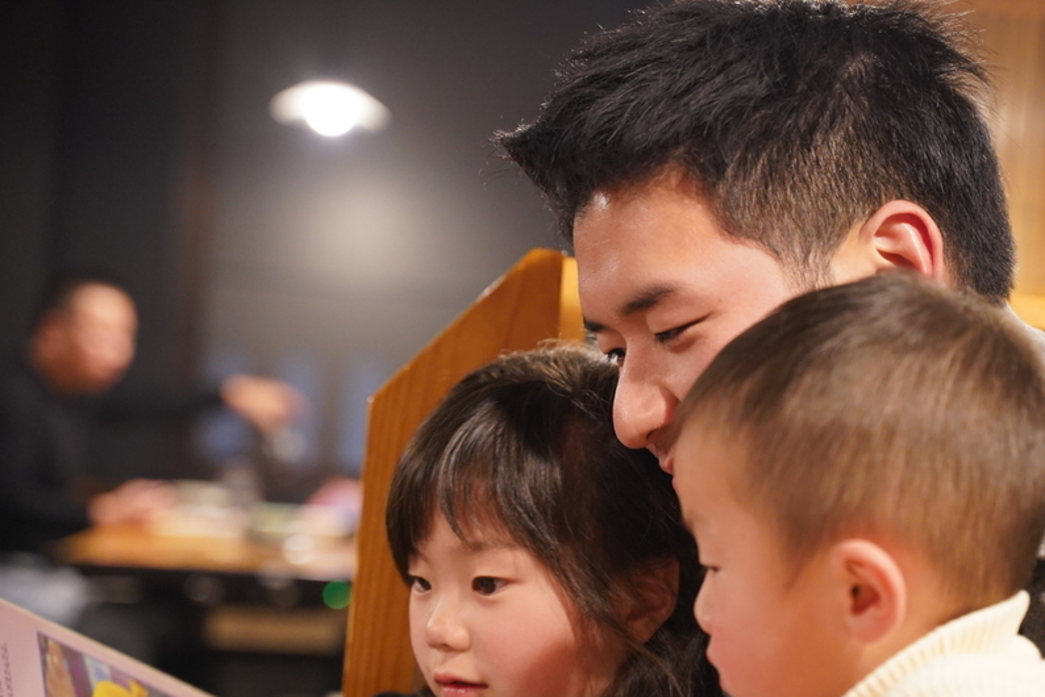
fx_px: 2323
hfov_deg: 25.3
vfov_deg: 17.1
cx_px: 669
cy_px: 442
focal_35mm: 80
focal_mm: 62
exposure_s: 1/100
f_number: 3.2
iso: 3200
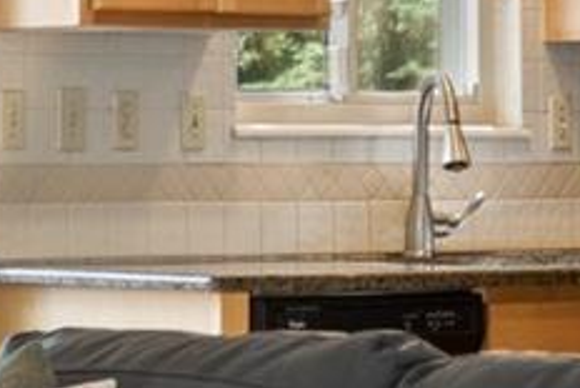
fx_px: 3933
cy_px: 180
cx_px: -852
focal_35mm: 244
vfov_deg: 5.6
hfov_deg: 7.8
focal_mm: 35
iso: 200
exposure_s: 1/40
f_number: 5
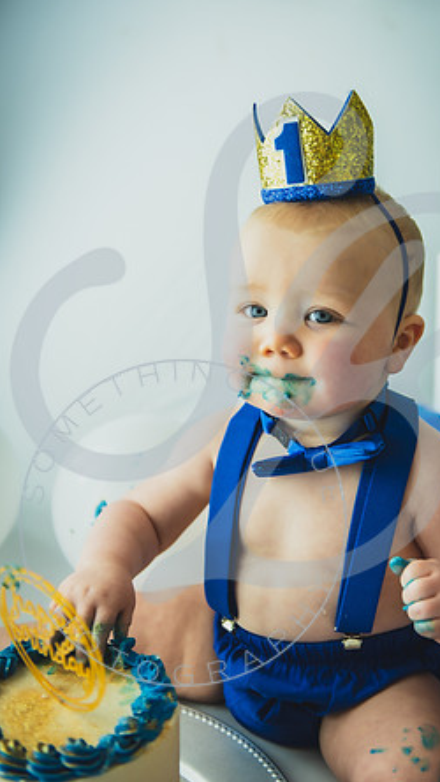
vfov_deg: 40.6
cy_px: 389
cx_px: 262
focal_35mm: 51
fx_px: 1057
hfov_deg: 23.5
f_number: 2.8
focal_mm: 48
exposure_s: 1/125
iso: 200
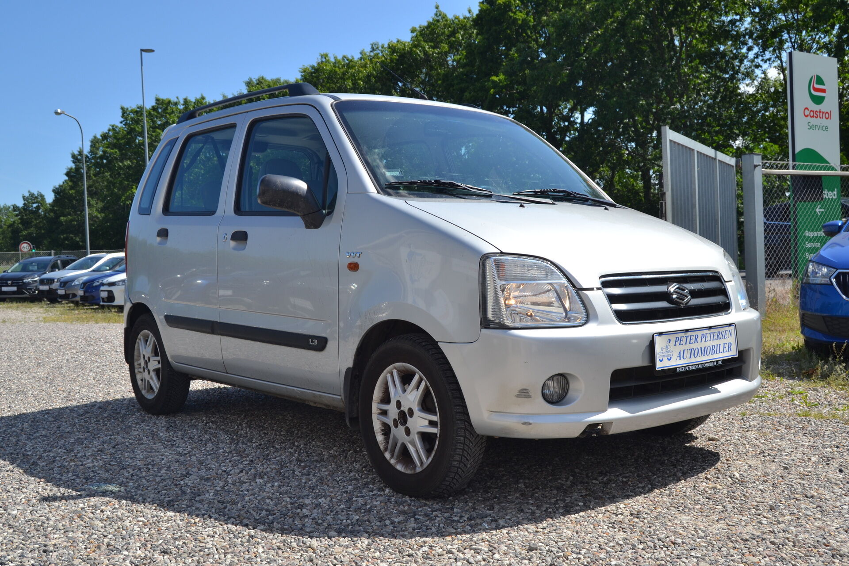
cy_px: 283
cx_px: 424
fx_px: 849
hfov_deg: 53.1
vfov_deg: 36.9
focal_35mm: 36
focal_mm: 24
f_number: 9
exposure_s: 1/320
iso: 100
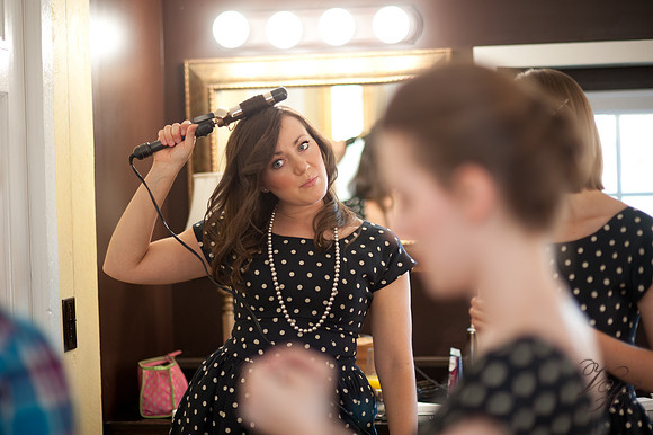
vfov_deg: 16.1
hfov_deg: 23.9
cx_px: 326
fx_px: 1541
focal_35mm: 85
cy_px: 218
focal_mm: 85
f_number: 1.8
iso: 200
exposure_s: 1/125
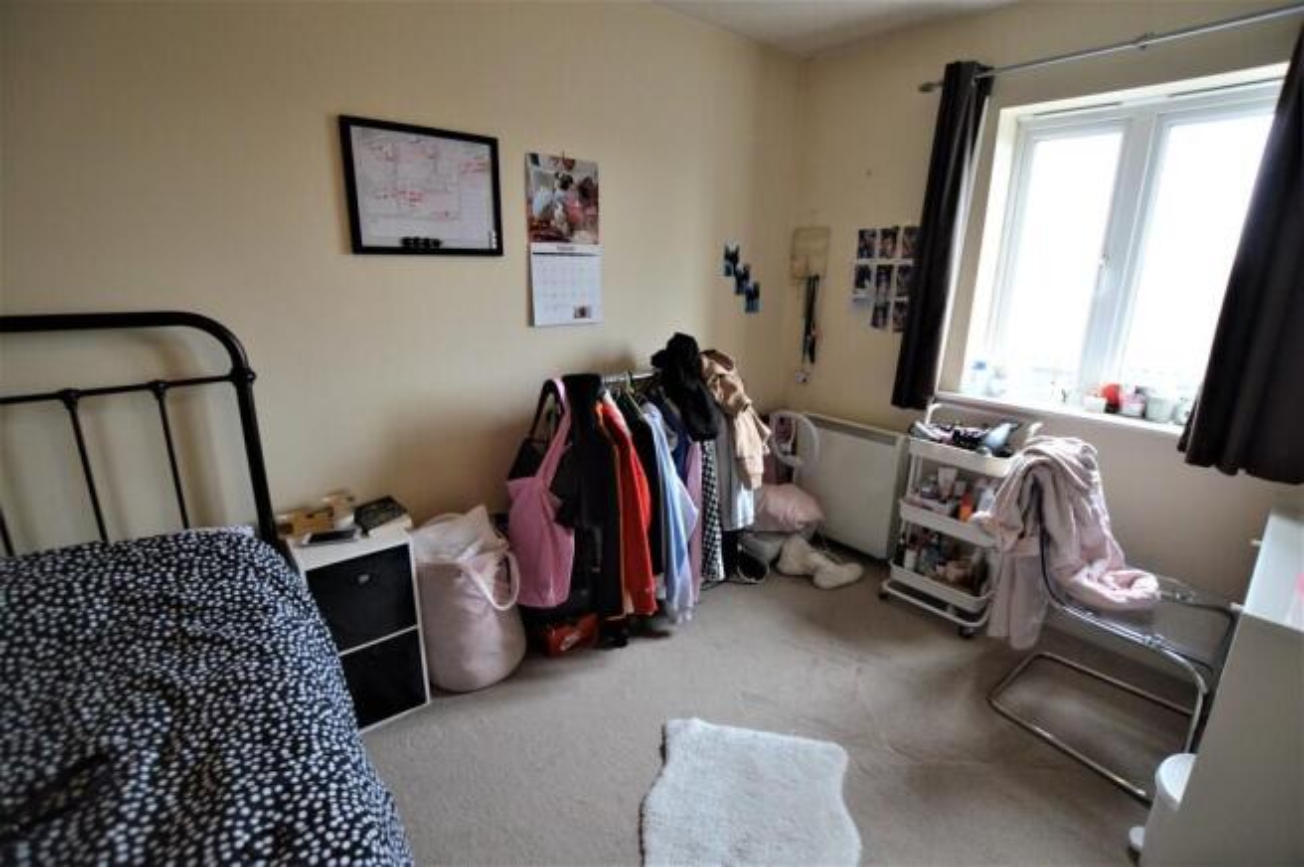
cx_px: 652
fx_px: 543
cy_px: 434
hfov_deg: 100.4
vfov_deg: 77.2
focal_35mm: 15
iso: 1000
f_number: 3.5
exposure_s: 1/60
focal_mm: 10
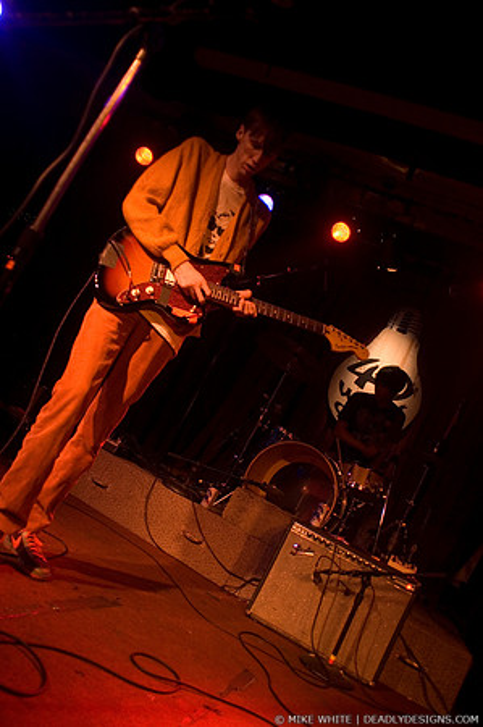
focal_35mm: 30
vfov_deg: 62.0
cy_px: 364
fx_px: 605
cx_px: 242
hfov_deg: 43.5
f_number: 2.8
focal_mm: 20
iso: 800
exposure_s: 1/40
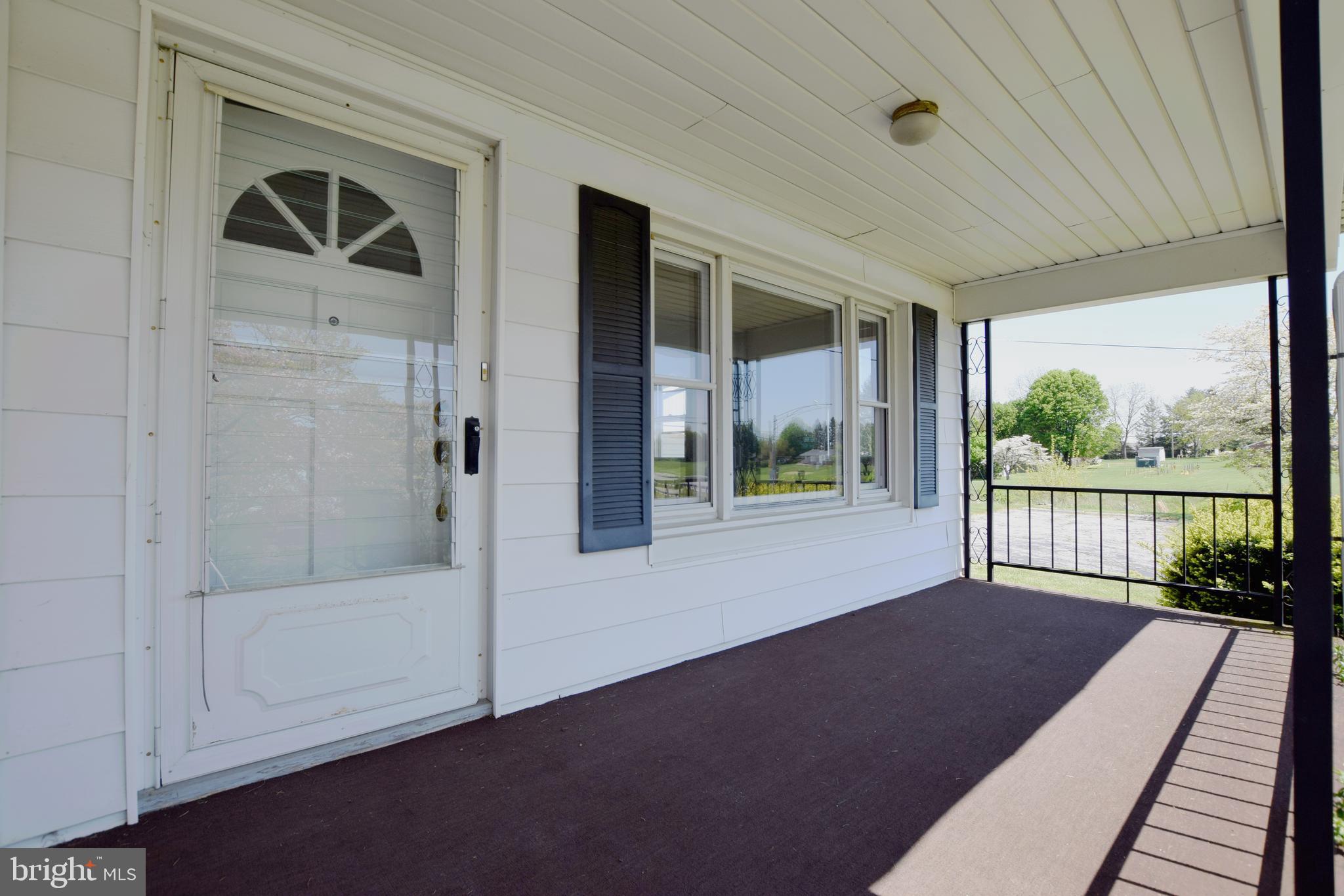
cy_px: 448
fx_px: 560
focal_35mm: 15
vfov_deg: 77.3
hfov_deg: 100.4
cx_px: 672
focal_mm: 10
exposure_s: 1/250
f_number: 8
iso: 250
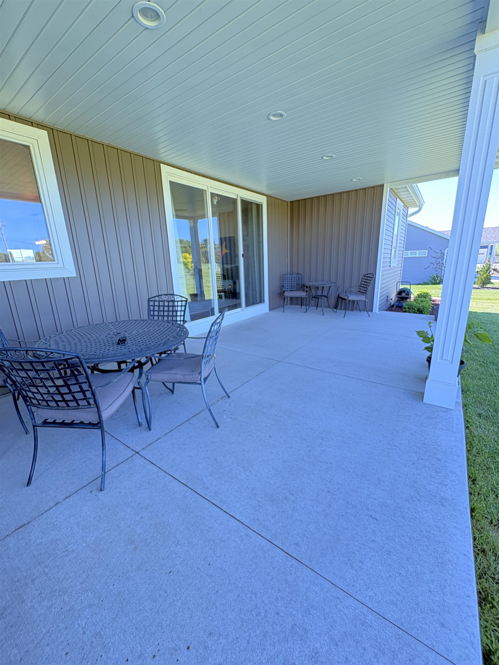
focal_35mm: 14
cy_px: 332
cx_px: 250
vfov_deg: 102.1
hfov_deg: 85.7
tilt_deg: -13.5
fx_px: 269
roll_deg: +1.2
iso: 200
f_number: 2.2
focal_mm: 2.22
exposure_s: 1/120
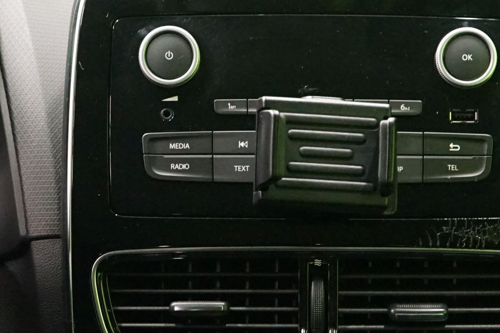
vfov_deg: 10.0
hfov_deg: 15.1
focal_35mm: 136
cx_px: 309
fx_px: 1889
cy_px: 283
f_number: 5
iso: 6400
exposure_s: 1/13
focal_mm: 54
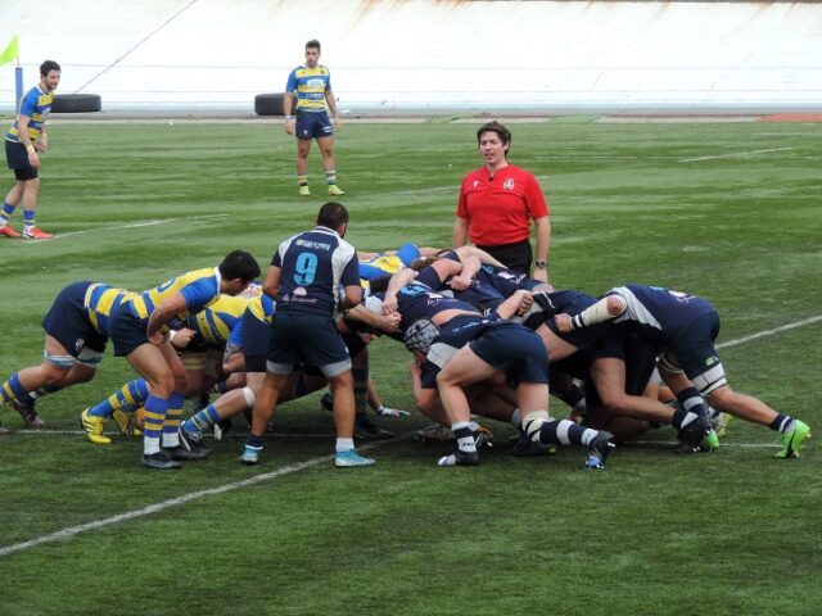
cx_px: 411
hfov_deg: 8.8
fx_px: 5343
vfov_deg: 6.6
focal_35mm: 225
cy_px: 308
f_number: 4.6
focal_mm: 40.1
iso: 200
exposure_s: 1/400
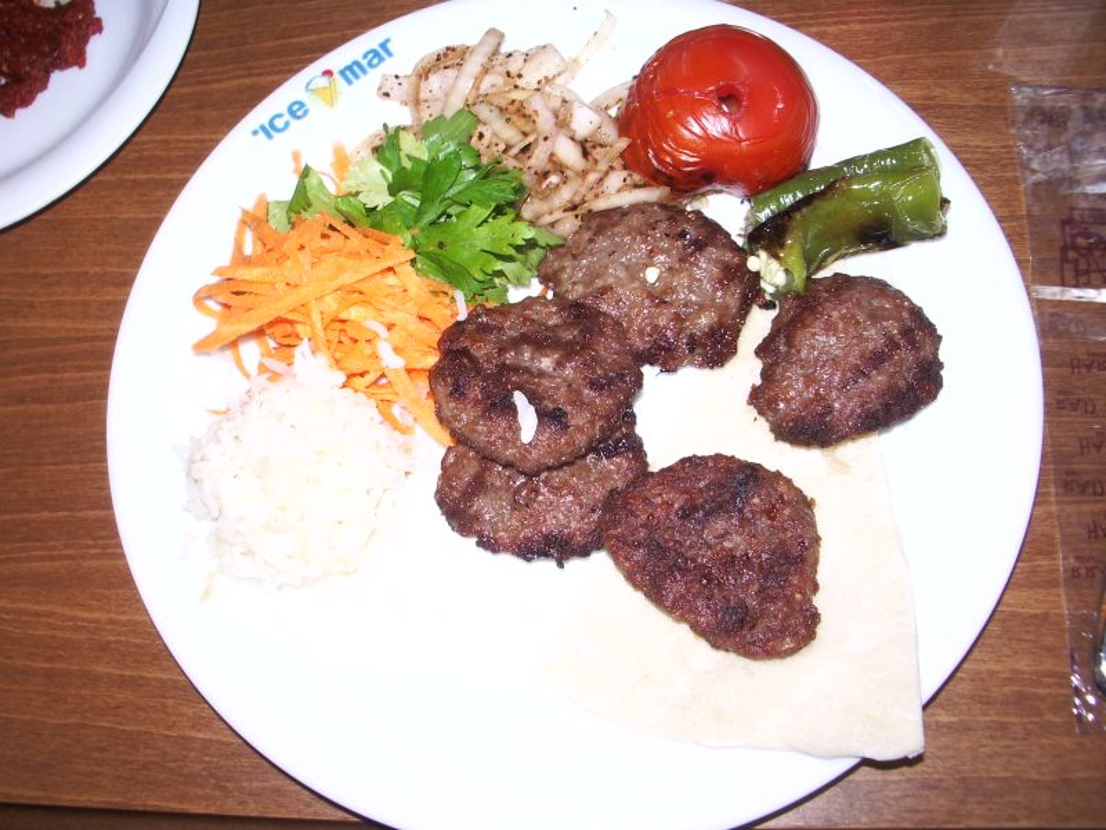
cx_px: 553
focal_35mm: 35
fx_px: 1118
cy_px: 415
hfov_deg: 52.6
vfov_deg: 40.7
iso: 50
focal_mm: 5.8
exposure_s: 1/40
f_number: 4.3
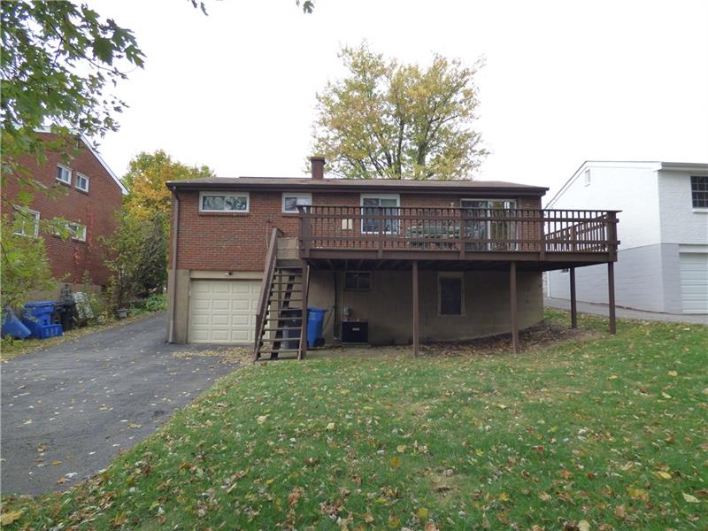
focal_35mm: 20
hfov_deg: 81.7
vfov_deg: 66.0
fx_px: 409
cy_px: 266
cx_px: 354
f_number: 2.8
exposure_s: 1/400
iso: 160
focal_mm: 3.58
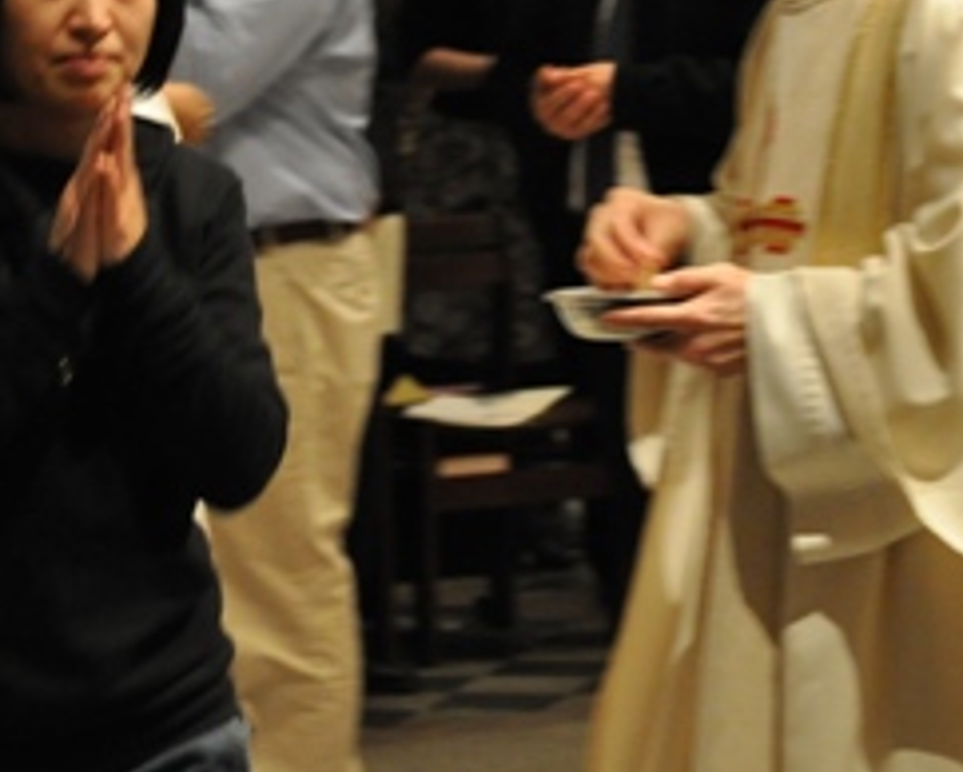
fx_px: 5826
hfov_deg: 9.4
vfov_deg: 7.6
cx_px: 521
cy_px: 181
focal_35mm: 204
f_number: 4
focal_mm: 55
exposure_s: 1/20
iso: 1600
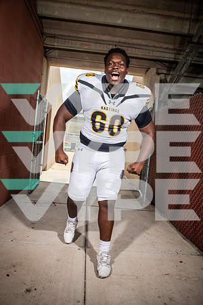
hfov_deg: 43.6
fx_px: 254
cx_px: 102
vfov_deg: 61.9
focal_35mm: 30
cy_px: 152
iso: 160
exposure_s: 1/400
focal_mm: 30
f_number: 7.1
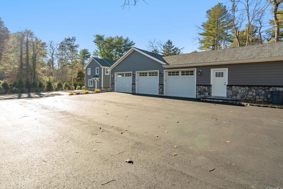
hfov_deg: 90.0
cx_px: 140
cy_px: 87
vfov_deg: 67.3
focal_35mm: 18
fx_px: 142
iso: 500
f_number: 8
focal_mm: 16
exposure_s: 1/250
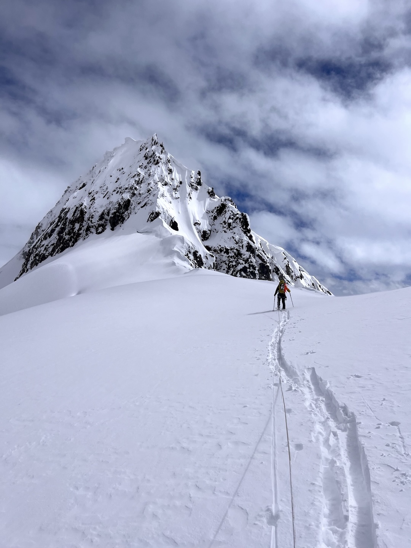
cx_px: 206
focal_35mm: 26
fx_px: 412
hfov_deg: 53.1
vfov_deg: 67.3
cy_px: 274
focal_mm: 5.7
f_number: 1.5
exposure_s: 1/23256
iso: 40
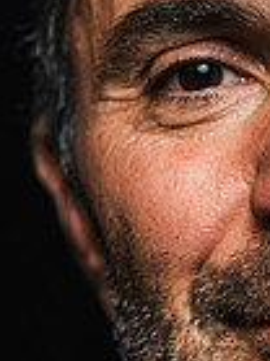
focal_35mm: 204
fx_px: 2125
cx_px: 334
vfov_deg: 9.7
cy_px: 182
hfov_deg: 7.2
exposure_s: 1/125
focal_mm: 80
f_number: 4.5
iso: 100
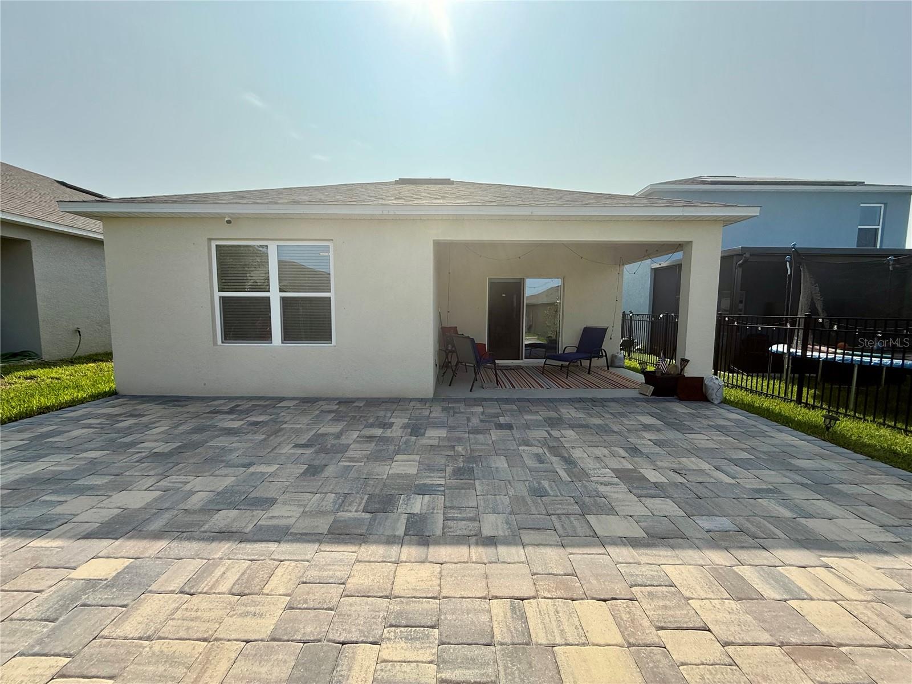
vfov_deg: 85.7
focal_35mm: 14
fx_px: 369
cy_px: 342
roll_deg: -0.3
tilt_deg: -4.2
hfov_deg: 102.1
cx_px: 456
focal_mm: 2.22
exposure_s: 1/2024
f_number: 2.2
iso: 80
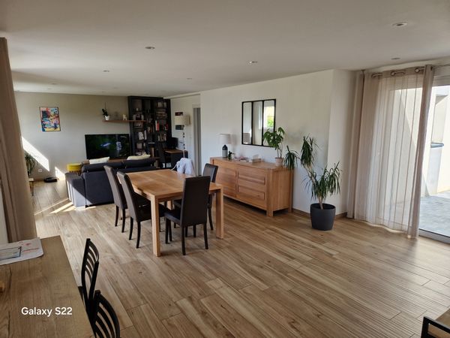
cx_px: 225
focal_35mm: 23
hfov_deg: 73.9
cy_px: 169
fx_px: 299
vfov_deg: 58.9
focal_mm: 5.4
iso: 50
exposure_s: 1/180
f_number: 1.8
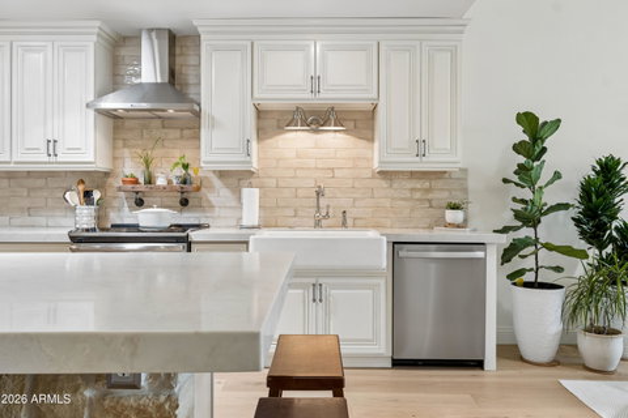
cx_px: 314
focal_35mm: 27
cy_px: 209
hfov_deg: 67.4
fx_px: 471
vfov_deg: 47.9
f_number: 8
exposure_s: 1/25
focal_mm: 18
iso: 400
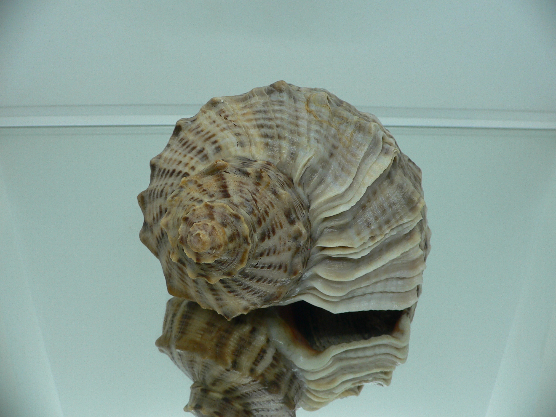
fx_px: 562
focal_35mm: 35
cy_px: 208
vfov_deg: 40.7
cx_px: 278
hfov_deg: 52.6
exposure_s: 1/60
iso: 80
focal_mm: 4.6
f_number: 2.8
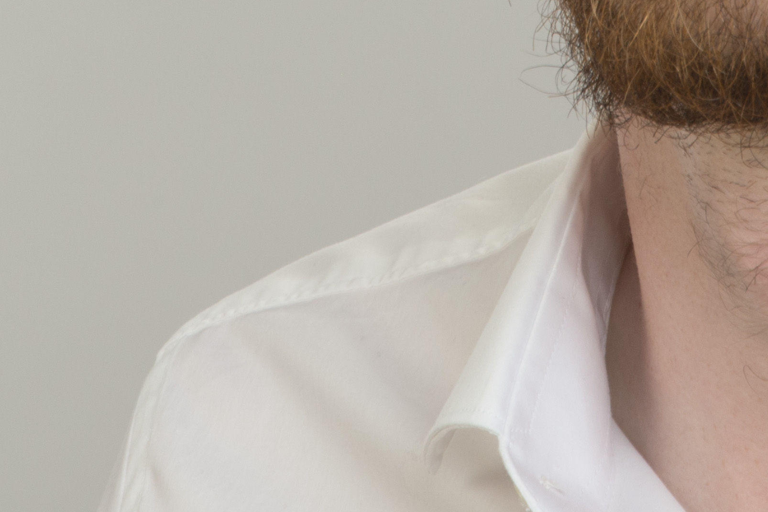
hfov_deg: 3.7
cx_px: 451
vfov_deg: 2.5
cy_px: -166
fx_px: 11737
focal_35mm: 550
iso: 200
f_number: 16
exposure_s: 1/125
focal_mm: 120
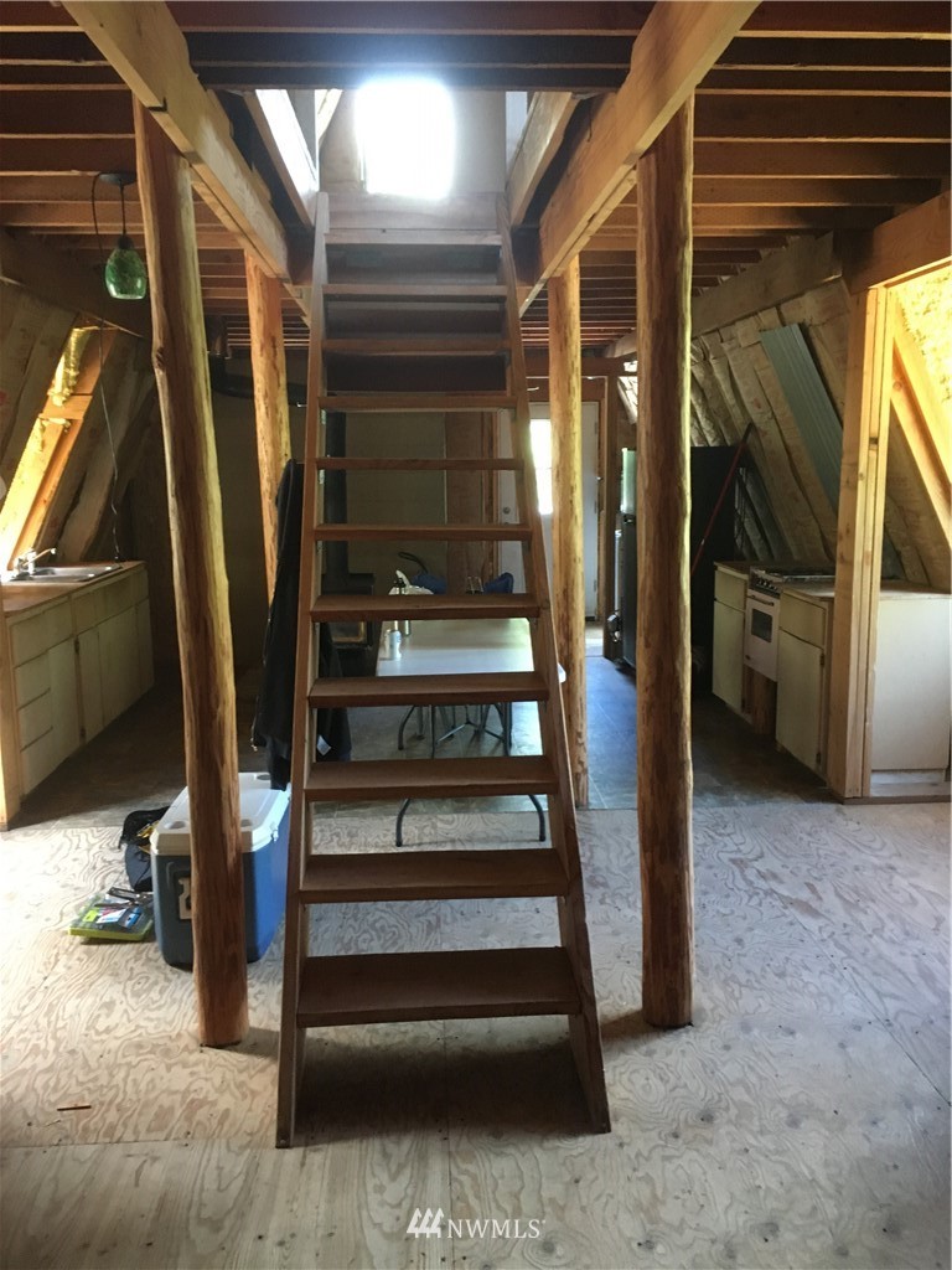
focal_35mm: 29
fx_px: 1063
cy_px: 635
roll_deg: +0.3
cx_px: 476
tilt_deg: -7.6
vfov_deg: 61.7
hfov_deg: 48.2
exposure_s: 1/20
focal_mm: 4.15
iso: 200
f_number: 2.2
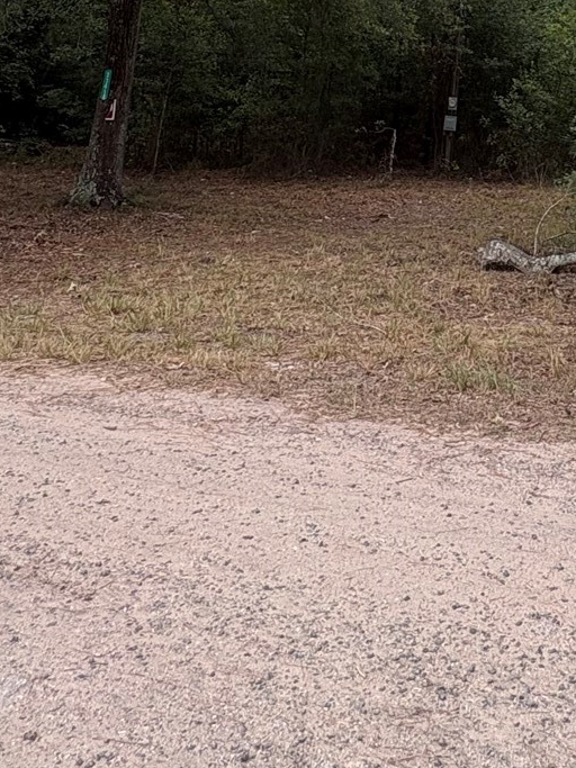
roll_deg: -1.2
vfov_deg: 35.4
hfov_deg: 32.3
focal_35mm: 42
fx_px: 932
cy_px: -151
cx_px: 542
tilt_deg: +16.7
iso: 64
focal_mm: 2.22
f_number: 2.2
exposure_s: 1/271
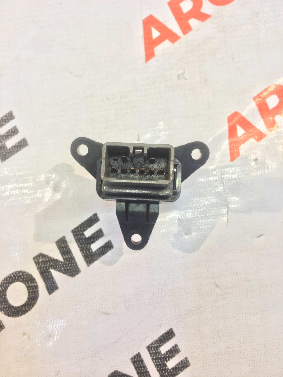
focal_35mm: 29
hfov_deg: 48.2
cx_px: 142
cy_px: 188
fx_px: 316
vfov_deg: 61.7
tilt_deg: -82.8
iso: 50
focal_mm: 4.15
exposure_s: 1/33
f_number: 2.2
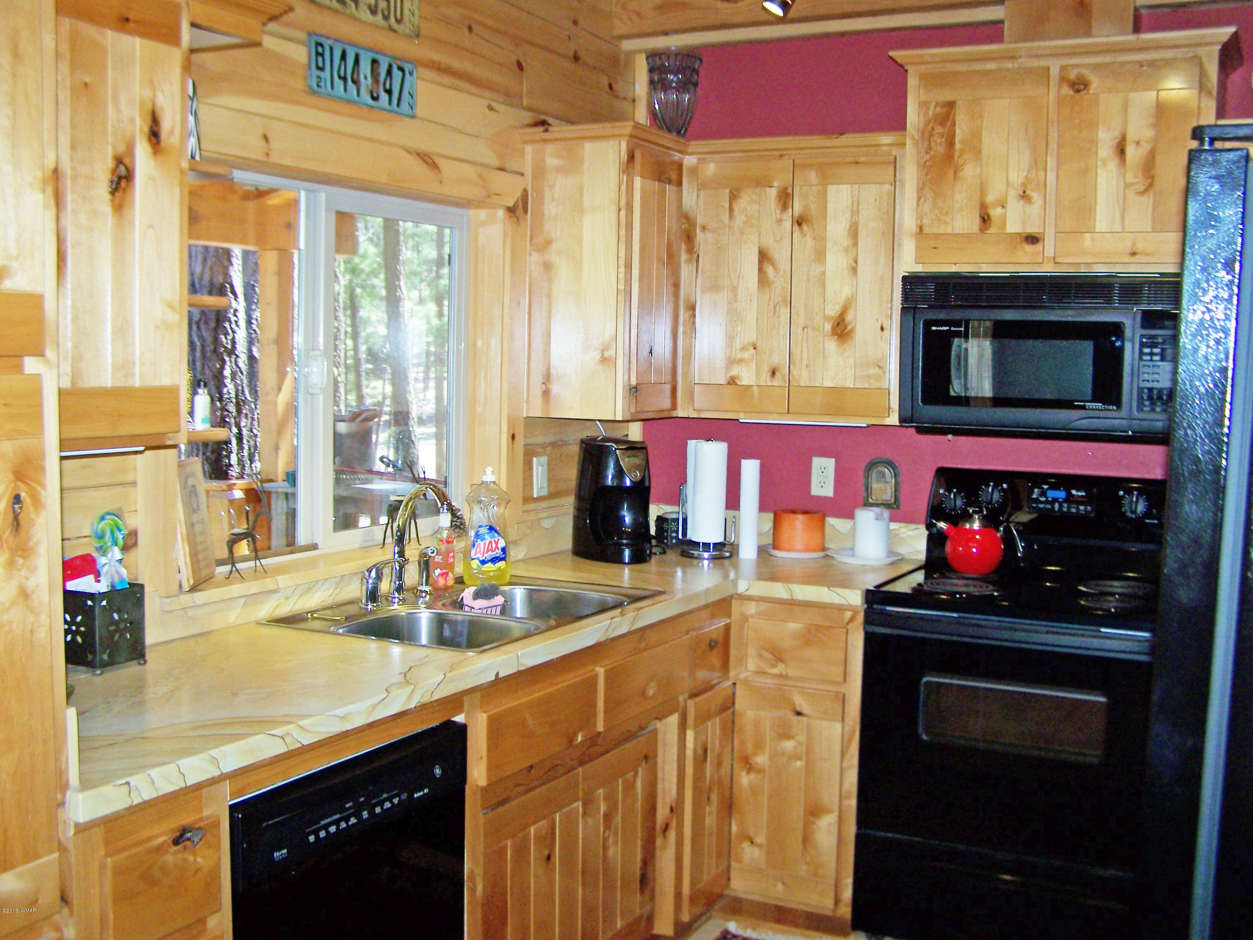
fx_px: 1375
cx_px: 626
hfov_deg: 49.0
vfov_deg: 37.7
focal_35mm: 38
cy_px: 470
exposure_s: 1/60
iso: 80
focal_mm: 6.3
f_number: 2.8
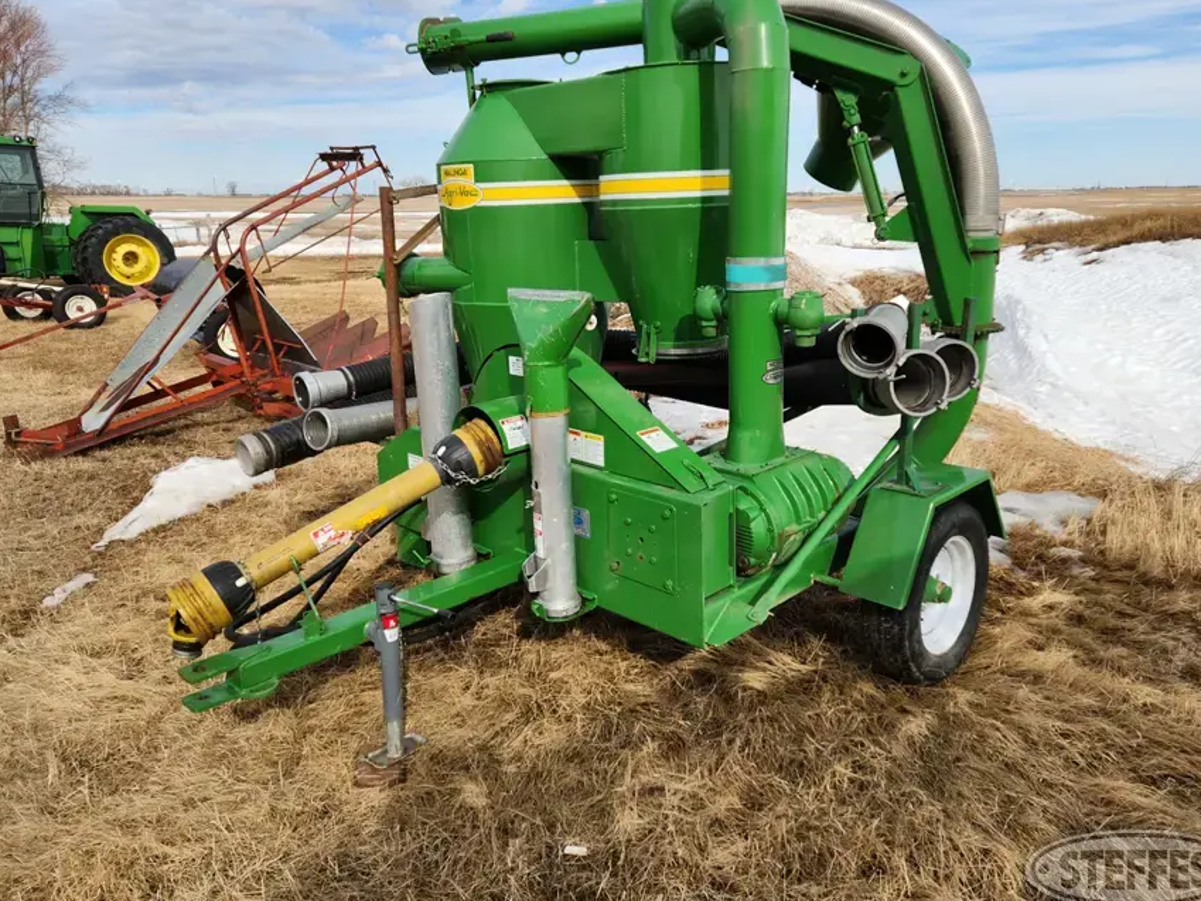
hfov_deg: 67.3
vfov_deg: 53.0
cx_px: 597
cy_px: 417
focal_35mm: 26
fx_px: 902
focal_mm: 5.4
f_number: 1.8
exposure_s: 1/1497
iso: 20
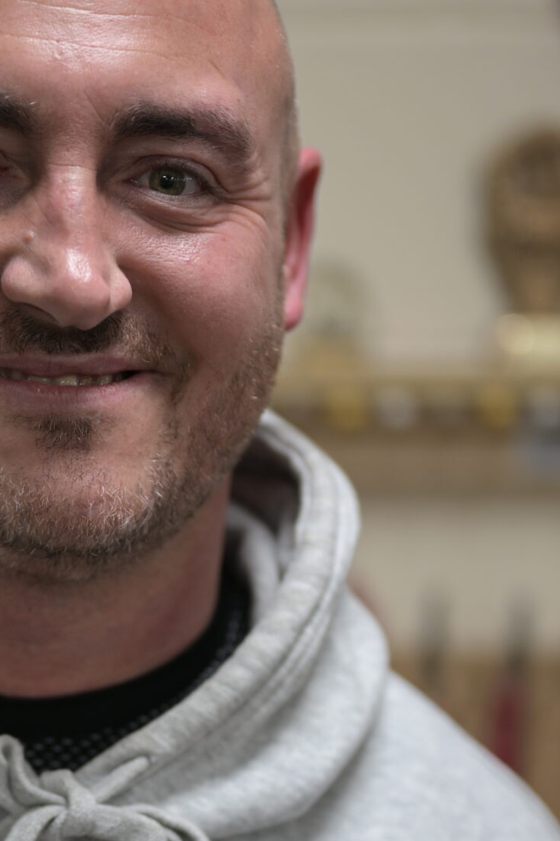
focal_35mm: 117
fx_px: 2731
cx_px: 39
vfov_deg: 17.3
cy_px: 724
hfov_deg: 11.6
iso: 250
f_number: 1.8
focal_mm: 50
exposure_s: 1/125
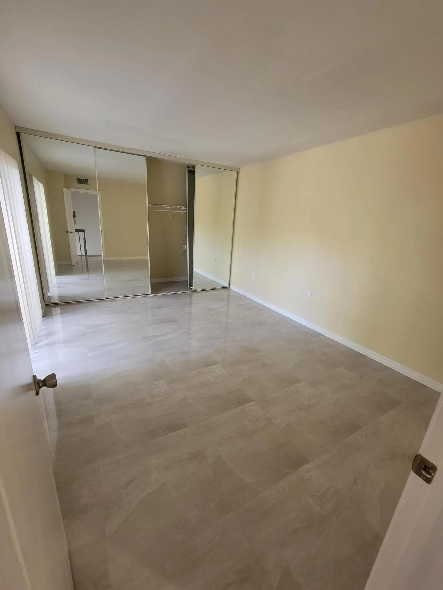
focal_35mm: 13
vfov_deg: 106.2
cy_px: 295
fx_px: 222
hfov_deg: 89.9
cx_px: 222
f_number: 2.2
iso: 500
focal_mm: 2.2
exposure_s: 1/30
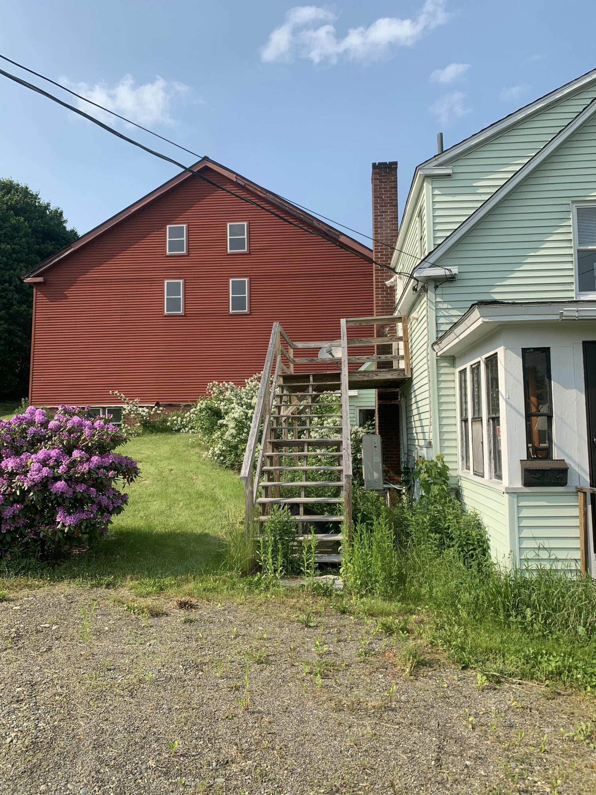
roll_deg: +1.1
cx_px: 298
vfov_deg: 67.3
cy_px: 398
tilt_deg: +5.3
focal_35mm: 26
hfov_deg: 53.1
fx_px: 597
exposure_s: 1/1689
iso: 25
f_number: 1.8
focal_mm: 4.25
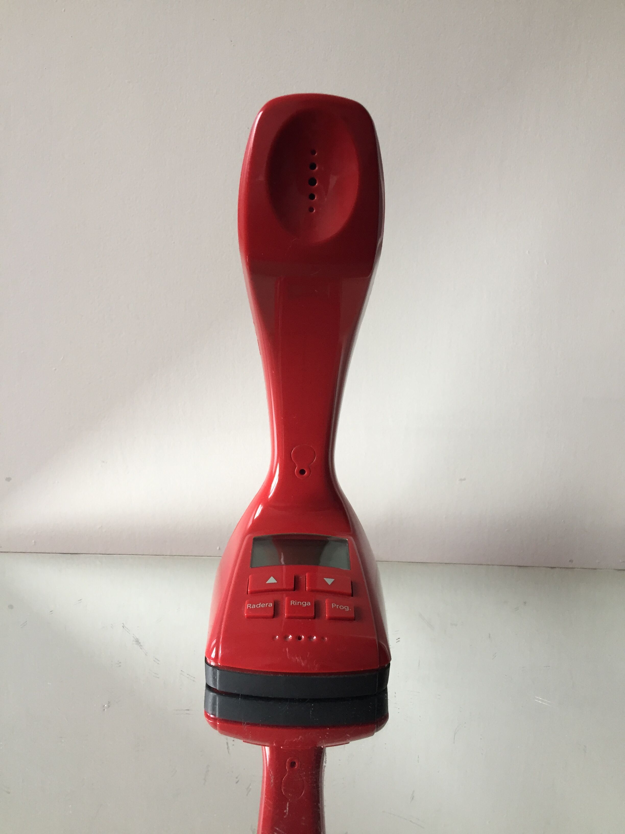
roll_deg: -1.5
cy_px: 417
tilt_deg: -8.1
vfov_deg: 61.7
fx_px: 698
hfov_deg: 48.2
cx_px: 312
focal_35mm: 29
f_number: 2.2
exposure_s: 1/33
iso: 125
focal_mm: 4.15
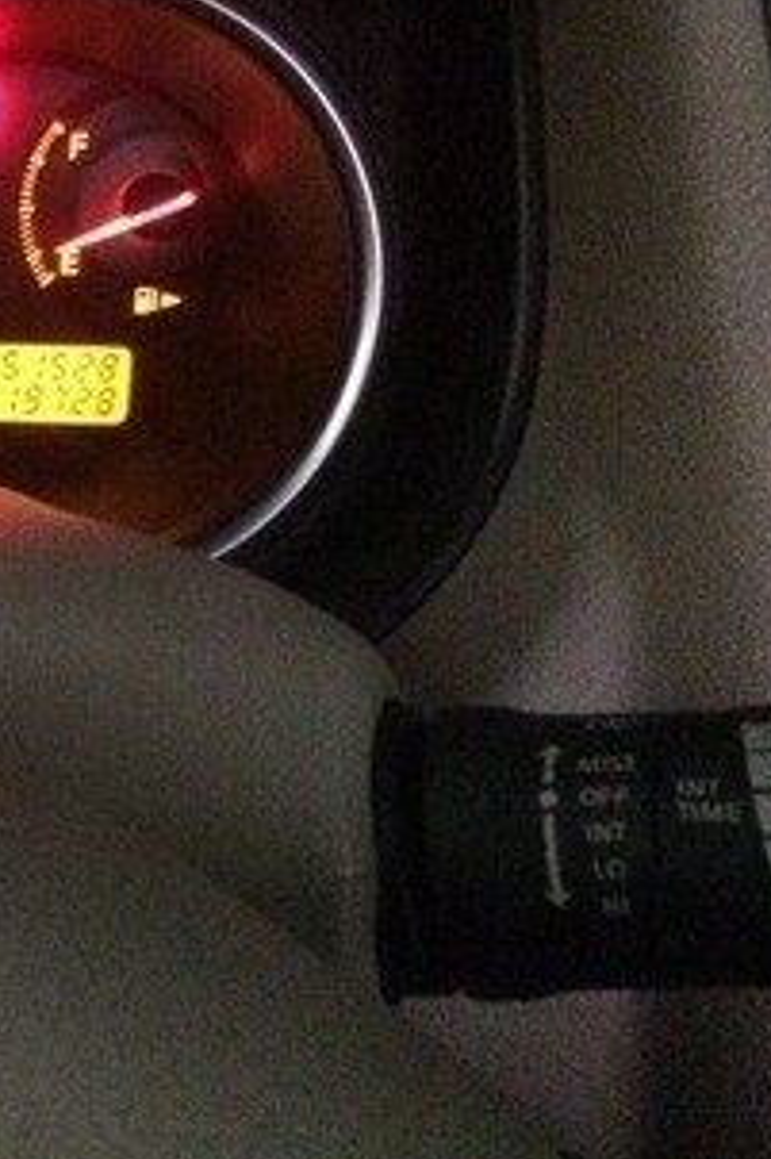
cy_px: 478
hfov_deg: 17.9
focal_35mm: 66
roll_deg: -1.1
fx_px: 2123
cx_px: -460
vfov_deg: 30.5
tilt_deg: -33.9
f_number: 2.2
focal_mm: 4.15
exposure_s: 1/17
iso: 1600
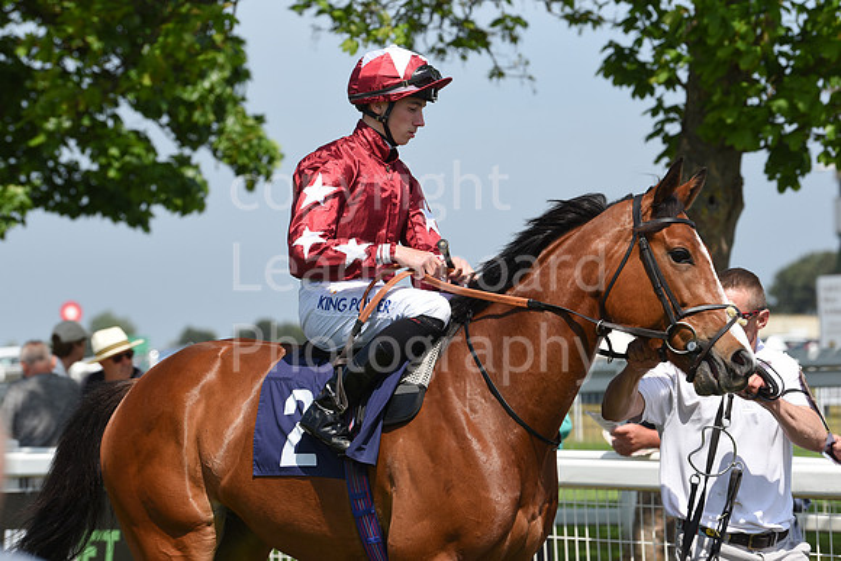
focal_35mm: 155
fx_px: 3622
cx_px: 420
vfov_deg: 8.9
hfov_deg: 13.2
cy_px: 280
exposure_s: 1/2500
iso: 400
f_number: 5.6
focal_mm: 155
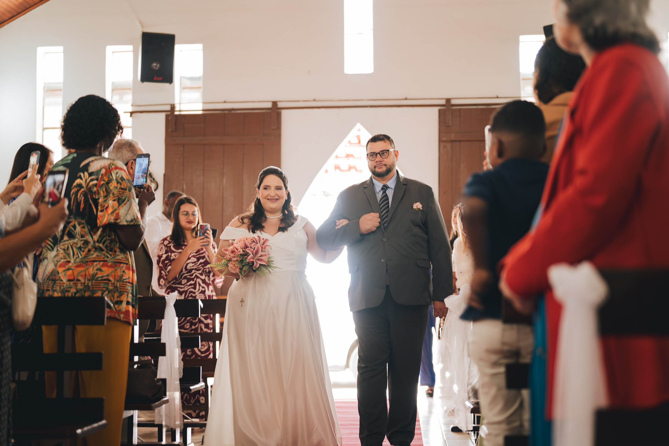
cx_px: 344
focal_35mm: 52
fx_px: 975
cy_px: 223
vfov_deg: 25.8
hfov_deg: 37.9
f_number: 1.8
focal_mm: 50
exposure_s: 1/20
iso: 125
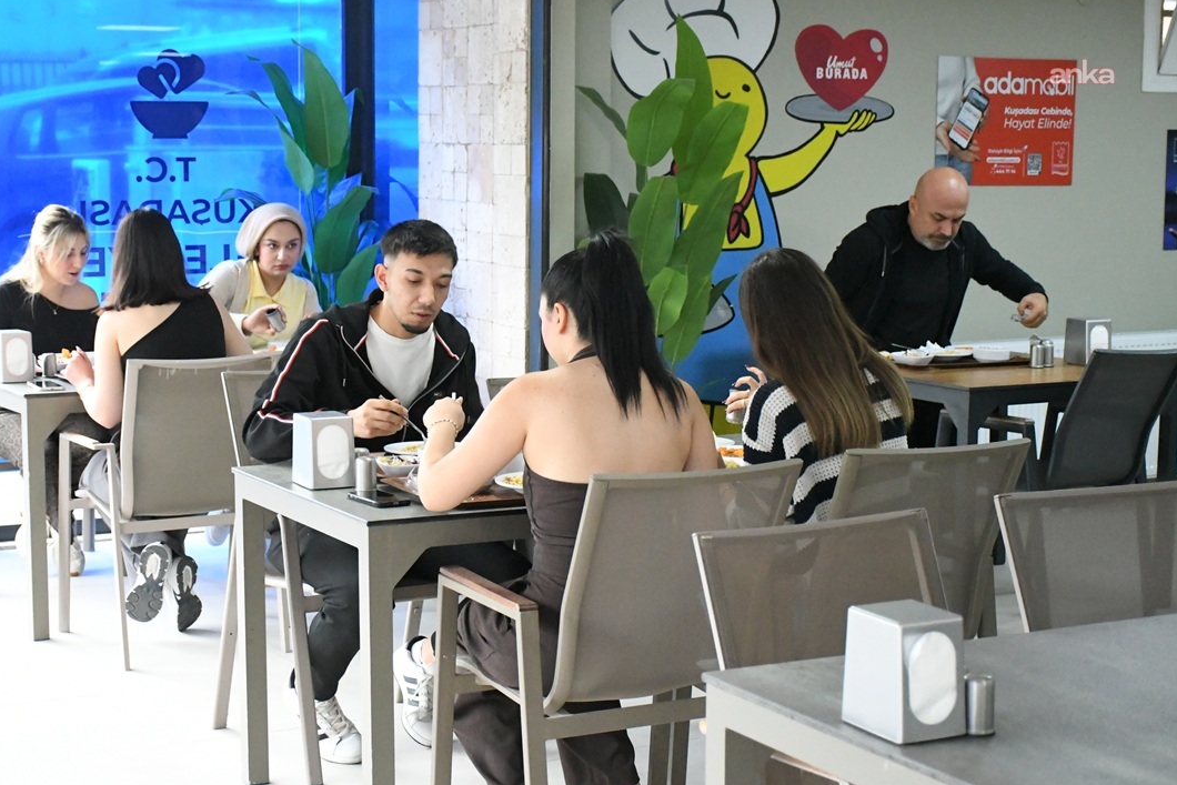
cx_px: 561
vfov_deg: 21.6
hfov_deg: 31.9
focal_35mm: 63
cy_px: 407
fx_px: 2060
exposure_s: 1/1000
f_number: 4.5
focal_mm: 40
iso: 12800
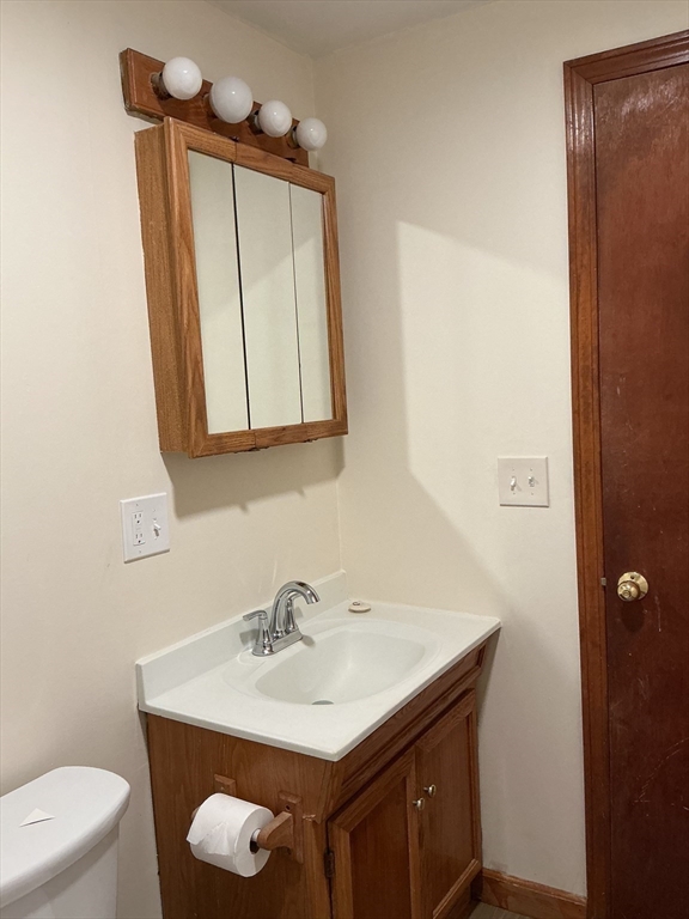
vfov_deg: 61.7
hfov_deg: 48.2
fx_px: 770
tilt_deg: -4.5
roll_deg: +3.6
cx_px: 344
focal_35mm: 29
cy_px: 460
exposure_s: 1/60
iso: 100
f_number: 1.8
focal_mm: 3
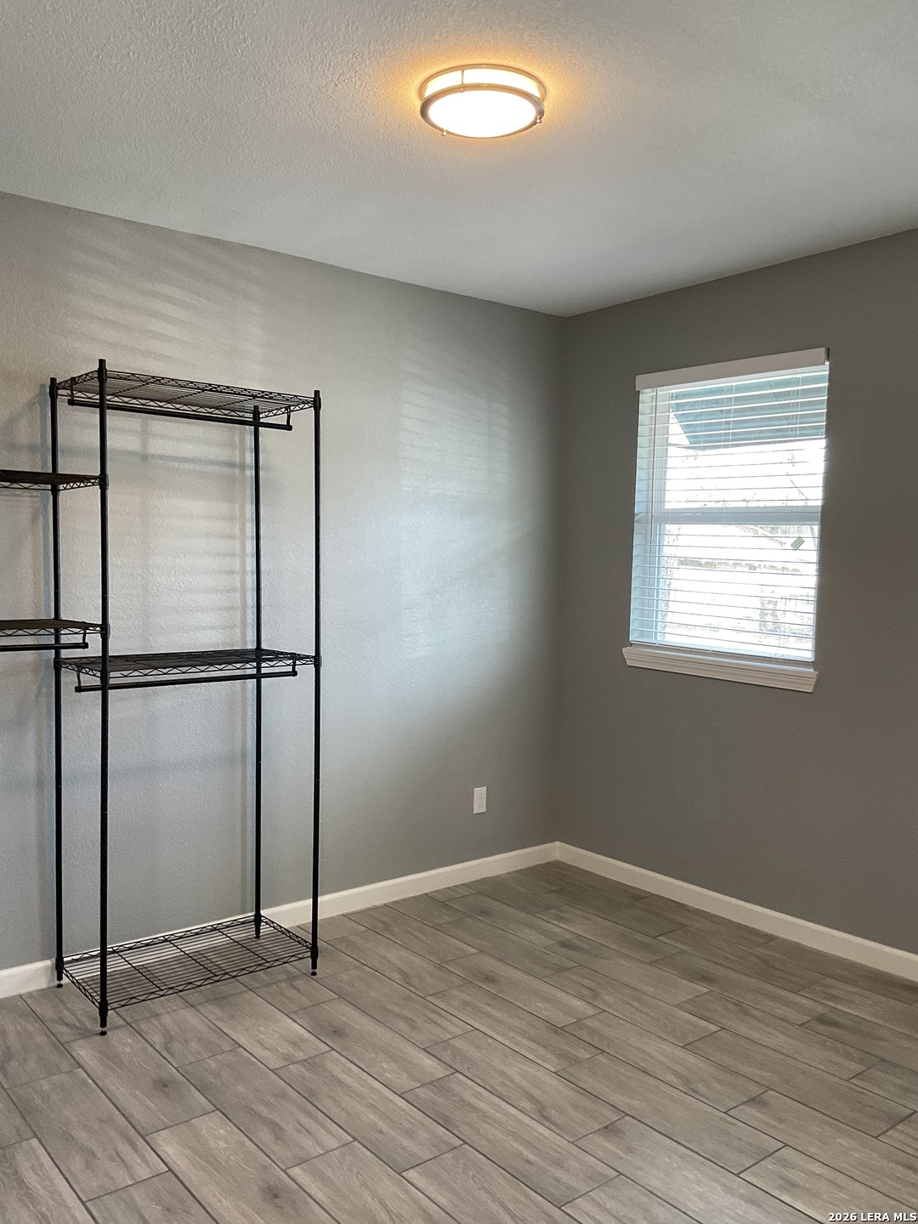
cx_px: 459
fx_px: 1025
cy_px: 612
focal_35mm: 29
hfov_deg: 48.2
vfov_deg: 61.7
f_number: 1.8
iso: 64
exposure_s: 1/60
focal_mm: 3
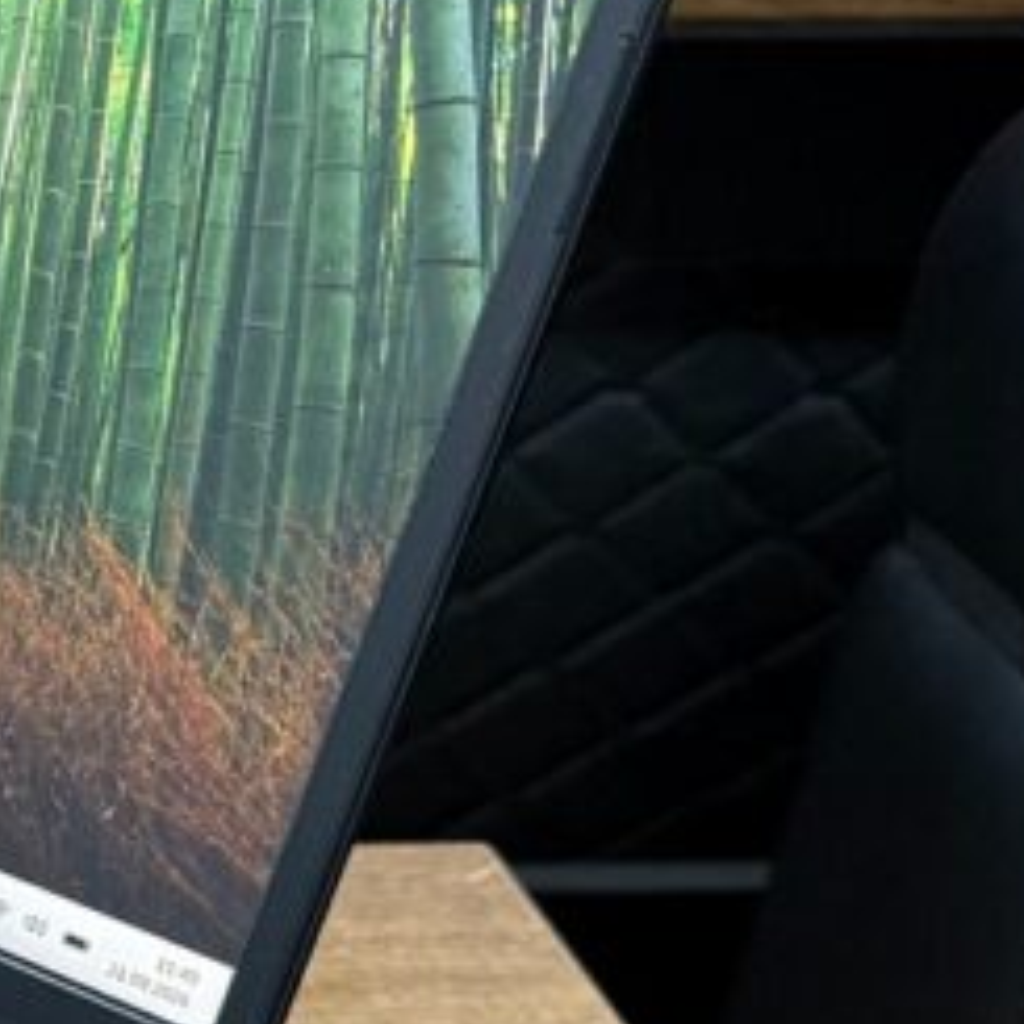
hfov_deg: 14.1
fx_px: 3481
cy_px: 1016
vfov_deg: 16.4
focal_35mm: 104
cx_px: -1020
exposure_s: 1/50
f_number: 1.78
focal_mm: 6.76
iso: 250
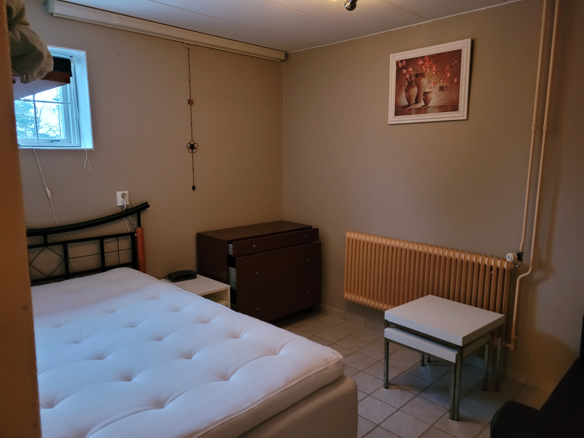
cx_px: 292
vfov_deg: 53.1
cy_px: 219
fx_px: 439
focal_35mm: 26
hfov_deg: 67.3
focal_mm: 5.4
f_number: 1.8
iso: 800
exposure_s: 1/25
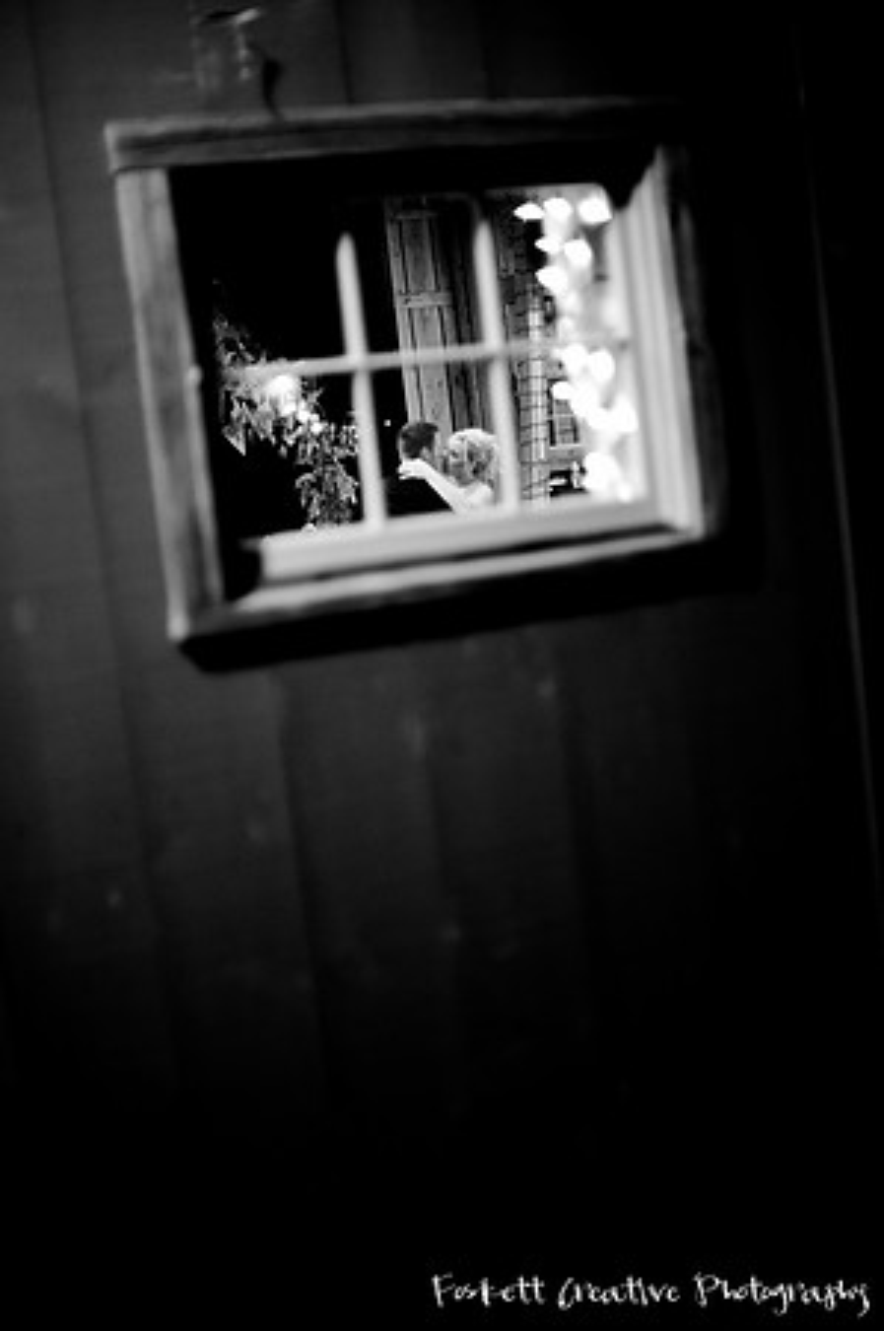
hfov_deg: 26.9
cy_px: 666
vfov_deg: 39.6
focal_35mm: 50
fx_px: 1846
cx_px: 442
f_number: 1.4
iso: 1600
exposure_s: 1/100
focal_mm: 50
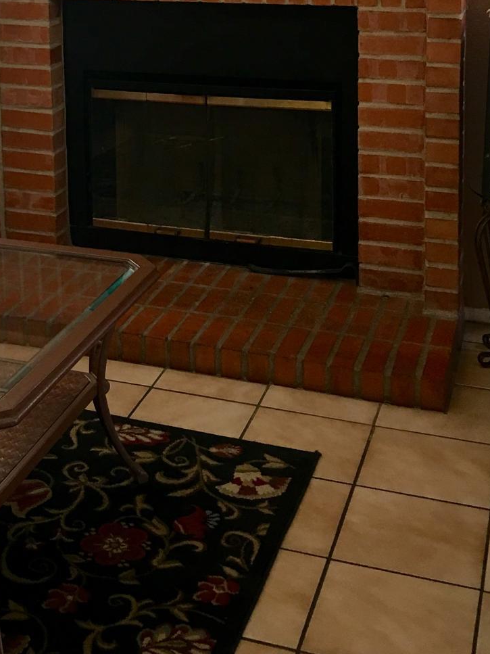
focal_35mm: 60
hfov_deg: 24.0
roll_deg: +1.2
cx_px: 87
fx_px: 1133
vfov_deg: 30.1
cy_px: 10
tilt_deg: -7.8
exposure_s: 1/15
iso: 40
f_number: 2.2
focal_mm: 4.15
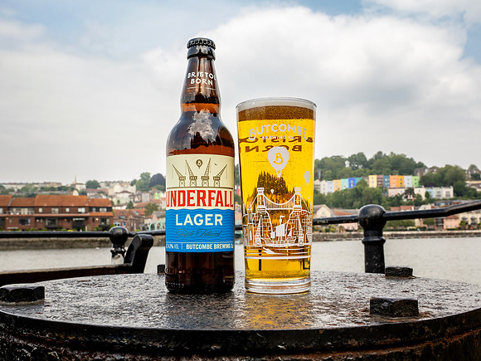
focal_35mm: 39
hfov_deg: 48.3
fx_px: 536
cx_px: 253
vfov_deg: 37.1
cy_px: 206
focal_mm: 15
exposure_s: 1/160
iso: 100
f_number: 9
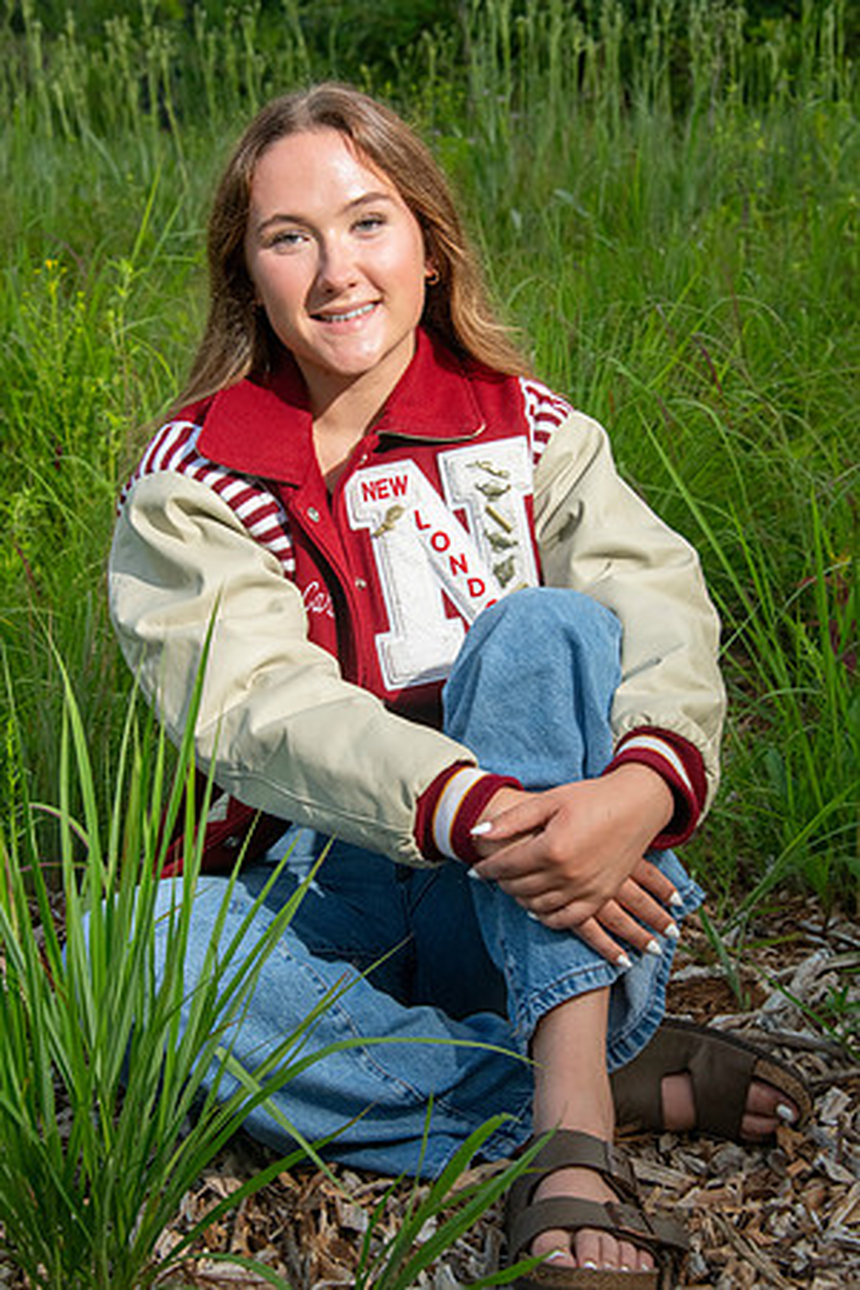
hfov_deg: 20.0
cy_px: 645
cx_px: 430
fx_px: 2436
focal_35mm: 68
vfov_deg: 29.7
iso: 2000
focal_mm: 68
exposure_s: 1/160
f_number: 11
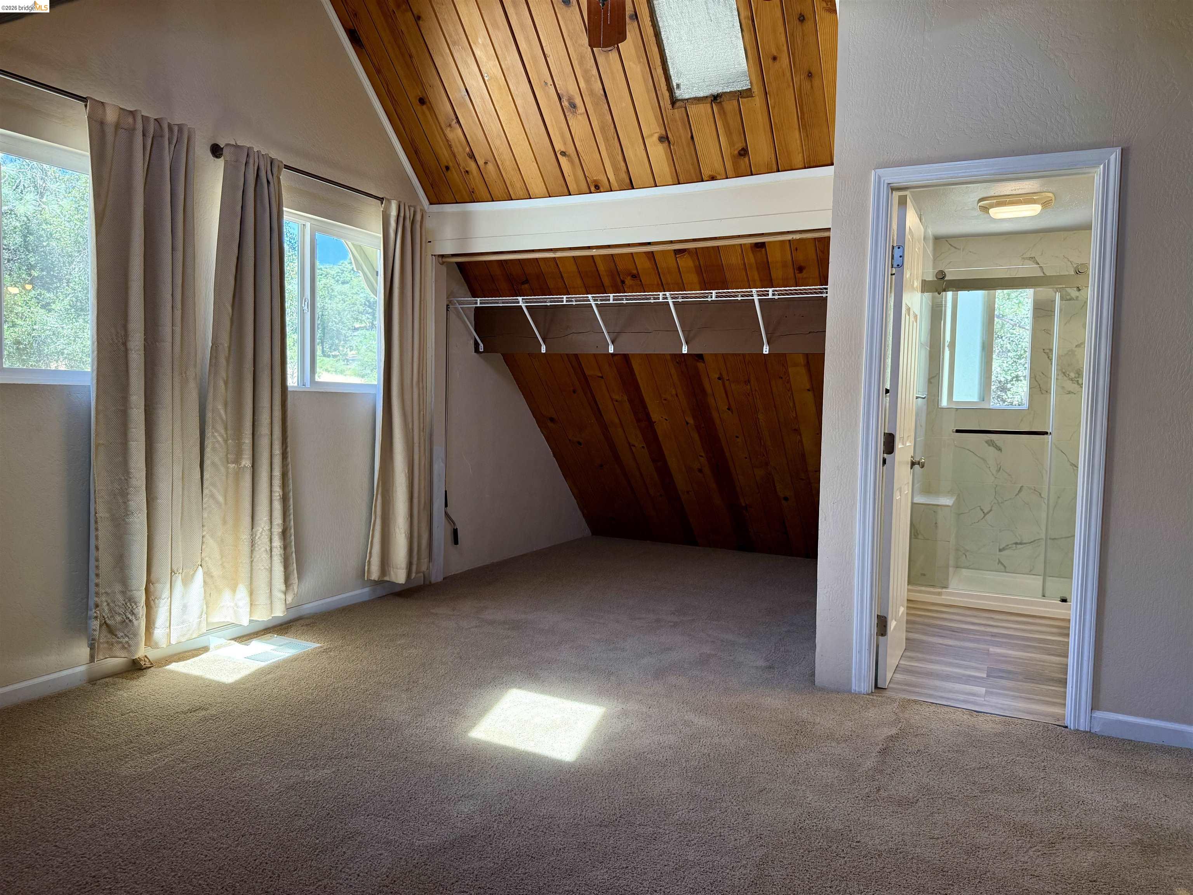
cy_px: 448
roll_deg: -1.2
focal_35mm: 24
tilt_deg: -3.6
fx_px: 827
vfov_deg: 56.8
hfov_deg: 71.6
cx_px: 596
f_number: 1.78
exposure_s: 1/170
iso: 200
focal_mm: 6.76
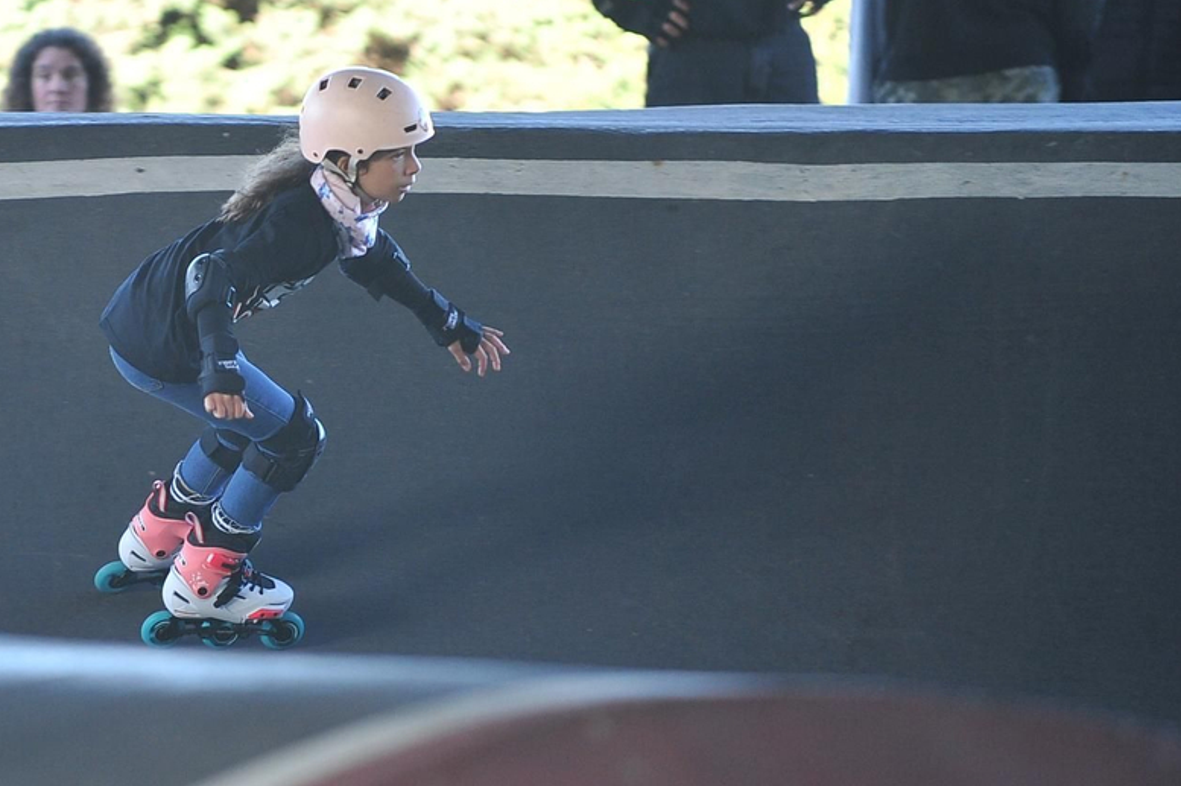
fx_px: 13507
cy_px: 353
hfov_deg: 5.0
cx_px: 132
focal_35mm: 412
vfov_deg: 3.3
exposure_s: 1/500
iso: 800
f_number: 2.8
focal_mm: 200
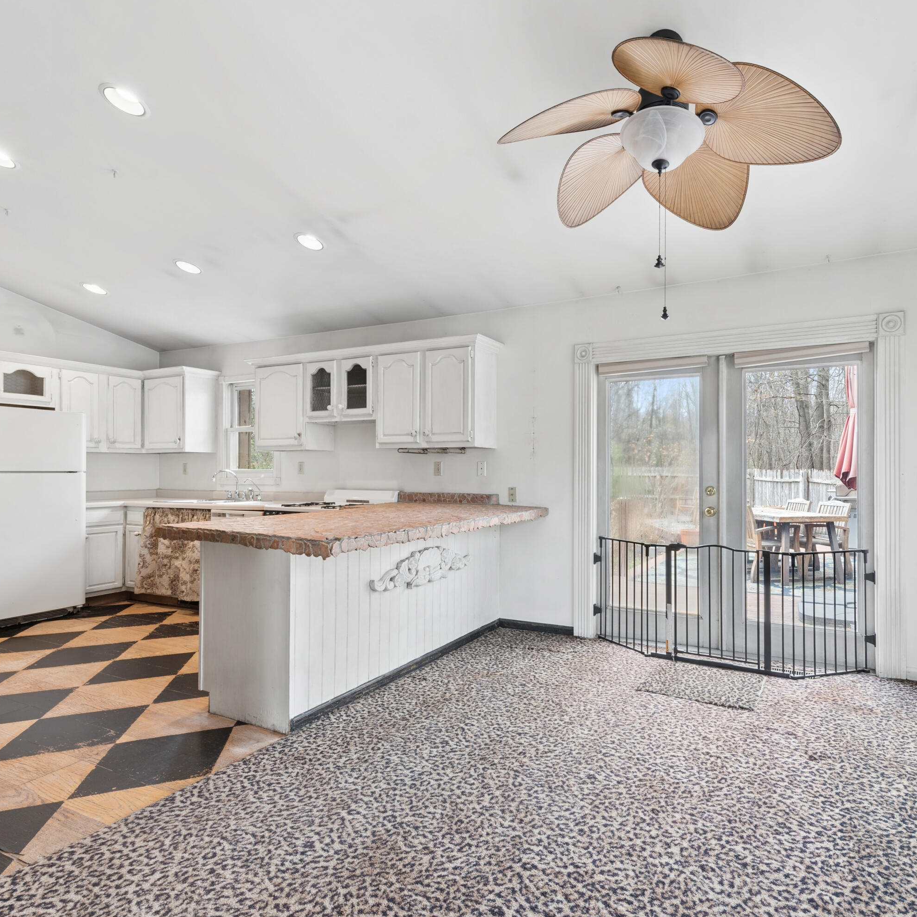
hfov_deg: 79.4
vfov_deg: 80.7
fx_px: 539
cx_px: 568
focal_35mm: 18
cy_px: 458
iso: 200
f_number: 11
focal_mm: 14
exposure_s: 1/3.33
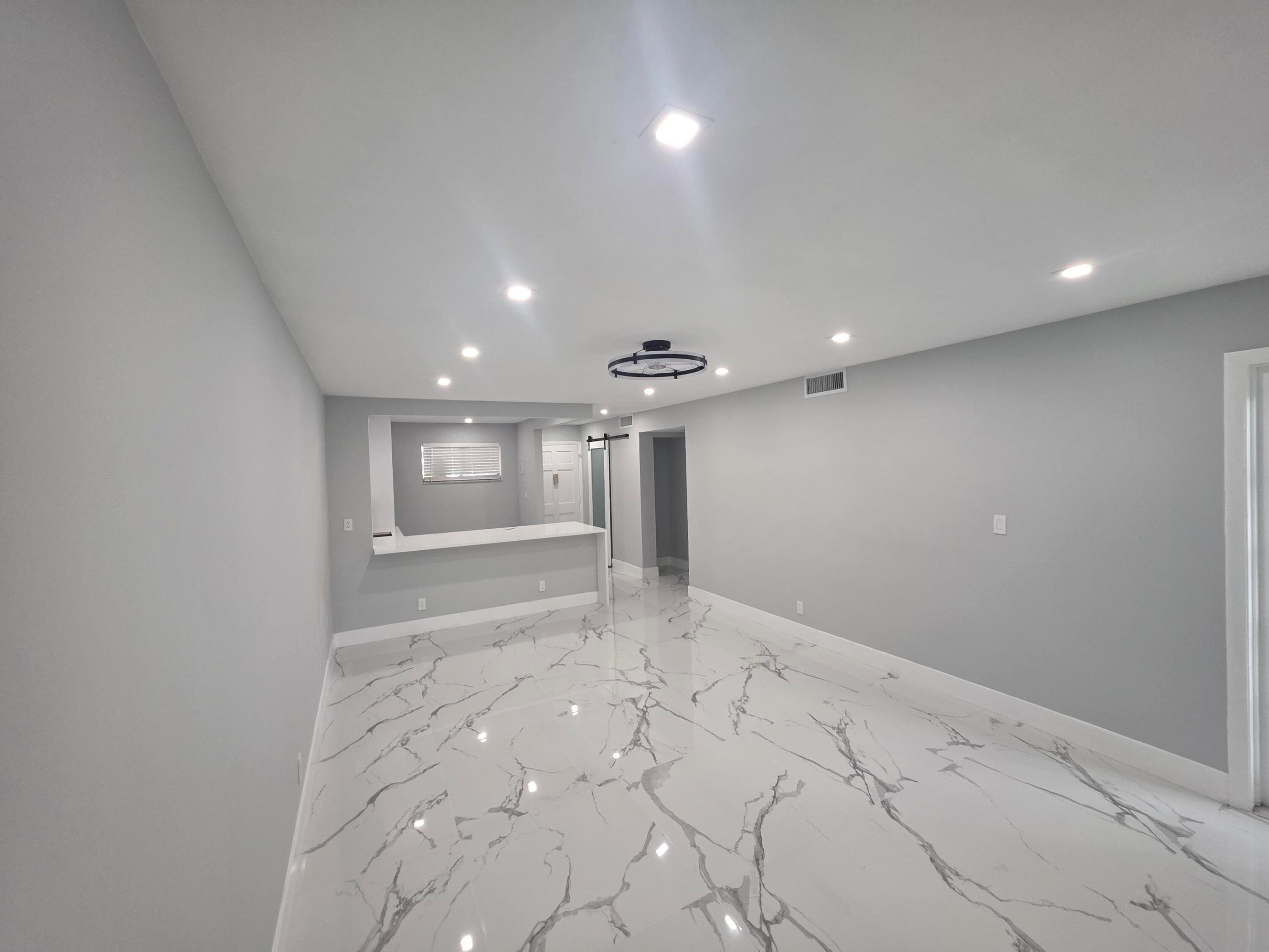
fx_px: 477
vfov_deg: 89.9
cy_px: 476
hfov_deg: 106.2
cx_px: 634
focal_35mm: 13
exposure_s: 1/120
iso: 160
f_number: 1.9
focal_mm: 2.2
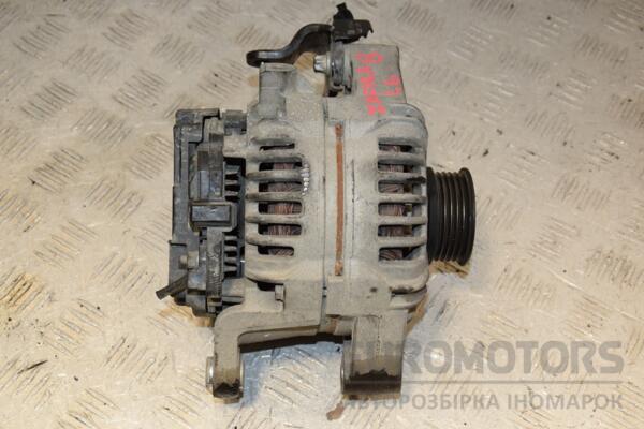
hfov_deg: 35.1
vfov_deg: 23.8
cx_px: 322
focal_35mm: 57
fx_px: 1020
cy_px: 214
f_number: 9
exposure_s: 1/200
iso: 800
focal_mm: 38
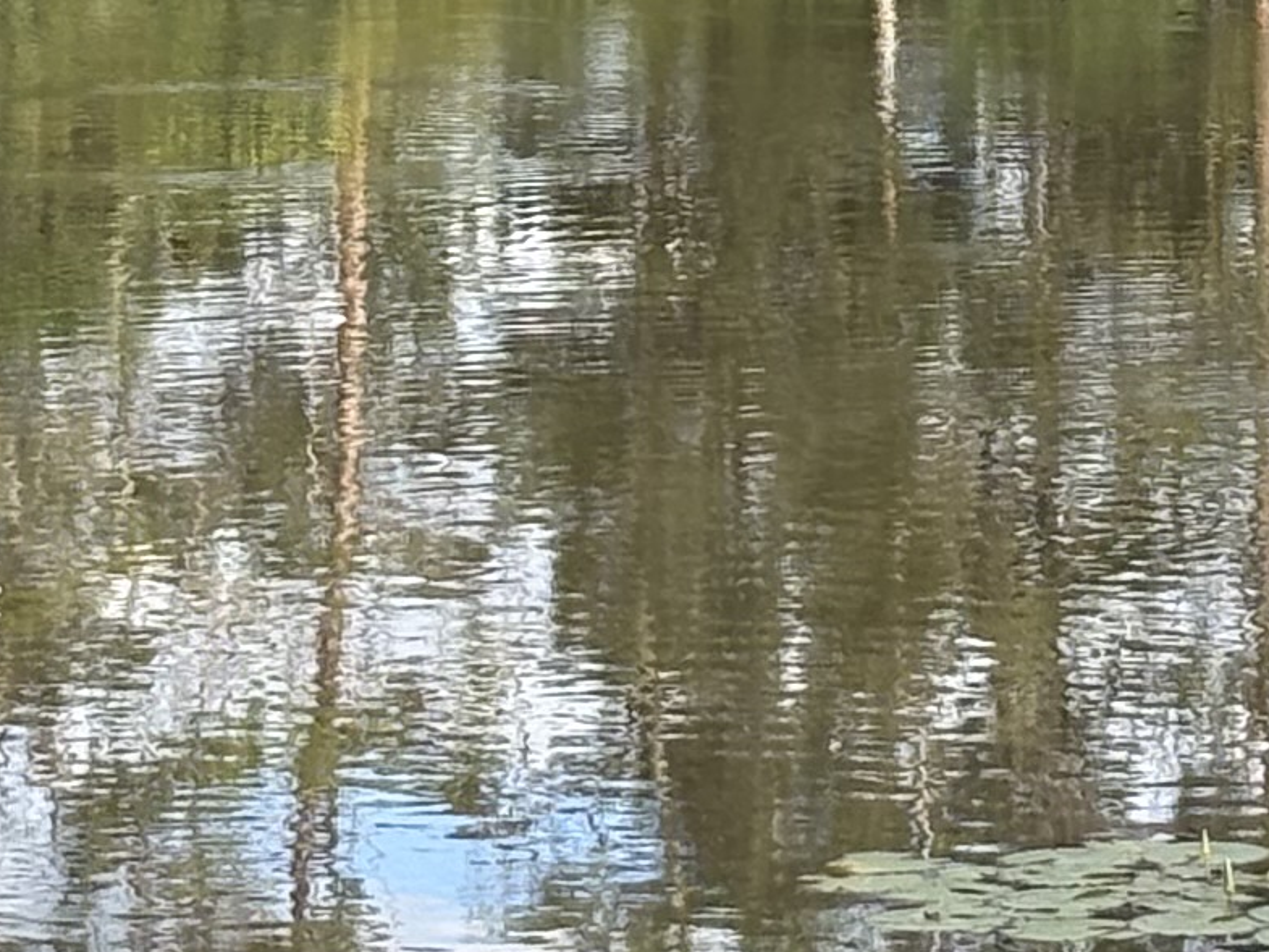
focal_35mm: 267
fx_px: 9790
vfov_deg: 5.6
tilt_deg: -3.4
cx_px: 1023
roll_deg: -0.2
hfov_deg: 7.4
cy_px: -52
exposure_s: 1/959
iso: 32
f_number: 1.6
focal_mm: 5.96
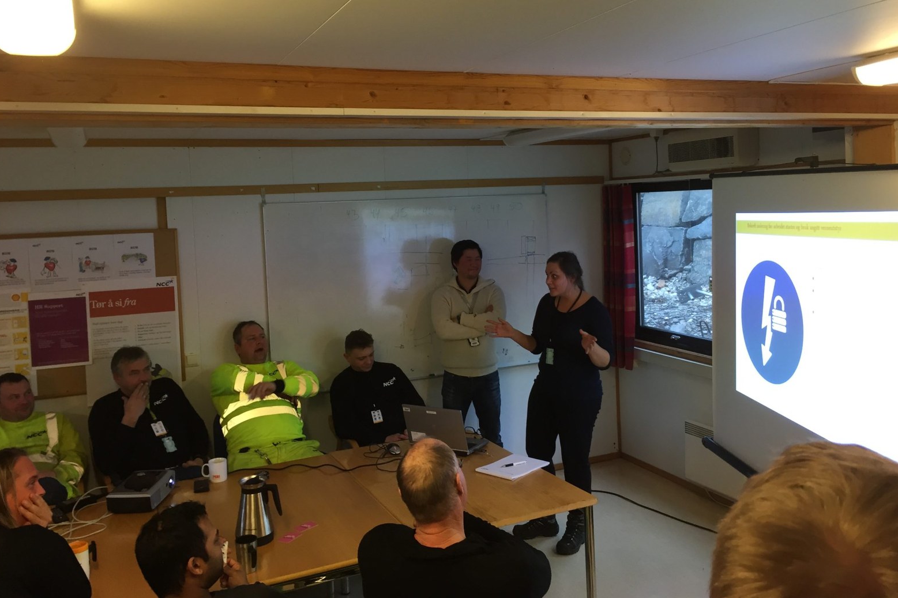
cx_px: 455
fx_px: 773
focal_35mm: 31
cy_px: 253
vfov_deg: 42.2
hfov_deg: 60.3
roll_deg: +2.2
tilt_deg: -2.9
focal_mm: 4.15
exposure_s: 1/33
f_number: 2.2
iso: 80
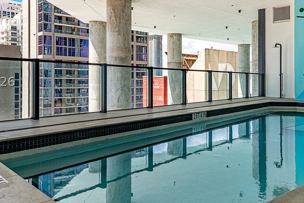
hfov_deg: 54.3
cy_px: 81
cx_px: 169
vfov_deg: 37.7
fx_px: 295
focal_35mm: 35
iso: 800
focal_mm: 16
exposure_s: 1/800
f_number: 8
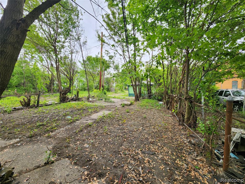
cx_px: 122
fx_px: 92
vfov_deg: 89.9
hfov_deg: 106.2
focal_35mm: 13
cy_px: 92
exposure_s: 1/218
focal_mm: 2.2
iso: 50
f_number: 2.2
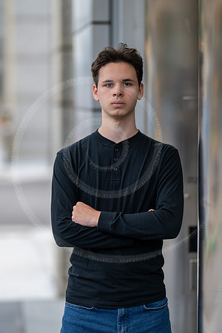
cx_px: 111
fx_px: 1175
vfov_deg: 16.1
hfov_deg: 10.8
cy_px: 166
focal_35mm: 127
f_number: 1.3
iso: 250
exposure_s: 1/640
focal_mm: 85
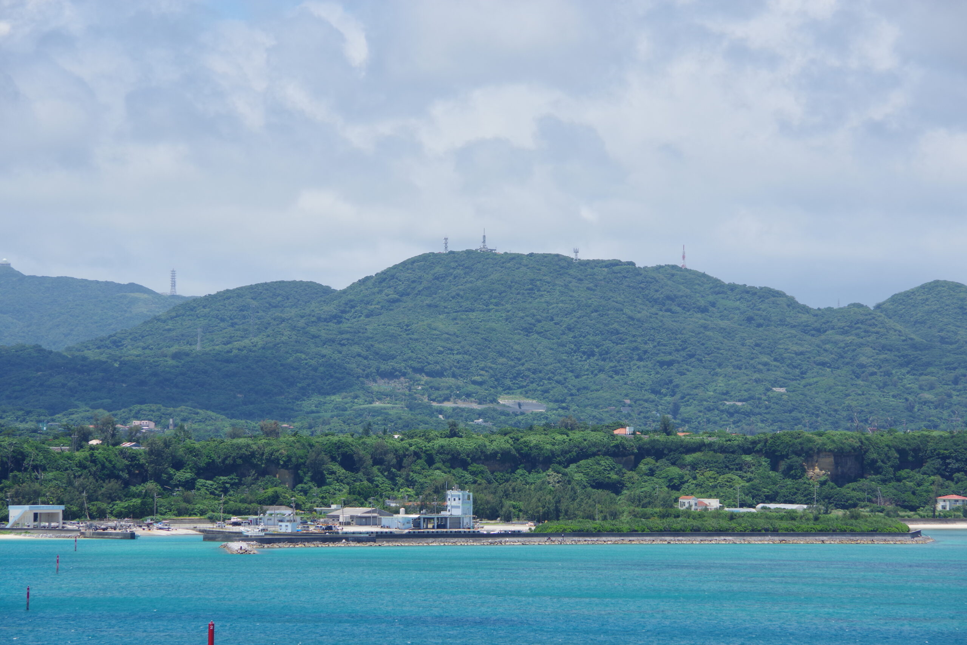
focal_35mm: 172
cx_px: 484
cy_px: 322
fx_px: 4620
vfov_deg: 8.0
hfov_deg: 11.9
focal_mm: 115
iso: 200
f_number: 10
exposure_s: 1/250
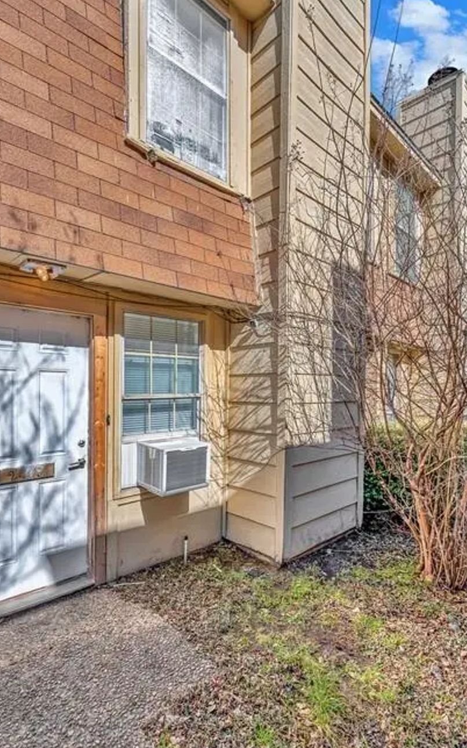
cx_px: 204
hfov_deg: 67.7
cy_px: 408
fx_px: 346
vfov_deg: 94.1
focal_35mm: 17
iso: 125
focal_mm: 14
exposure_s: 1/320
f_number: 8
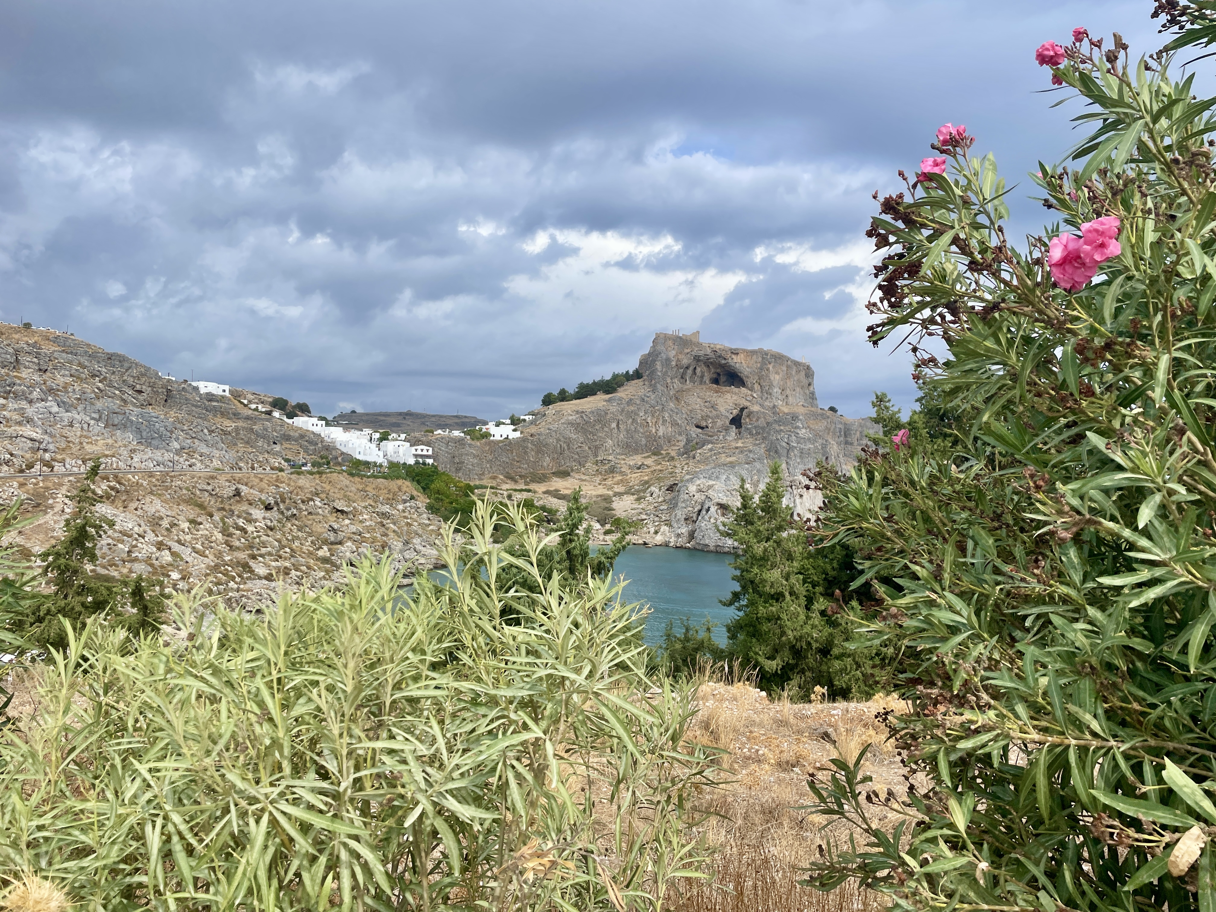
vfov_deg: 53.1
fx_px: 913
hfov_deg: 67.3
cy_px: 456
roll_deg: -1.0
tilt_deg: +1.0
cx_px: 608
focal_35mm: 26
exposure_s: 1/2618
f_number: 1.6
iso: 32
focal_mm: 4.2
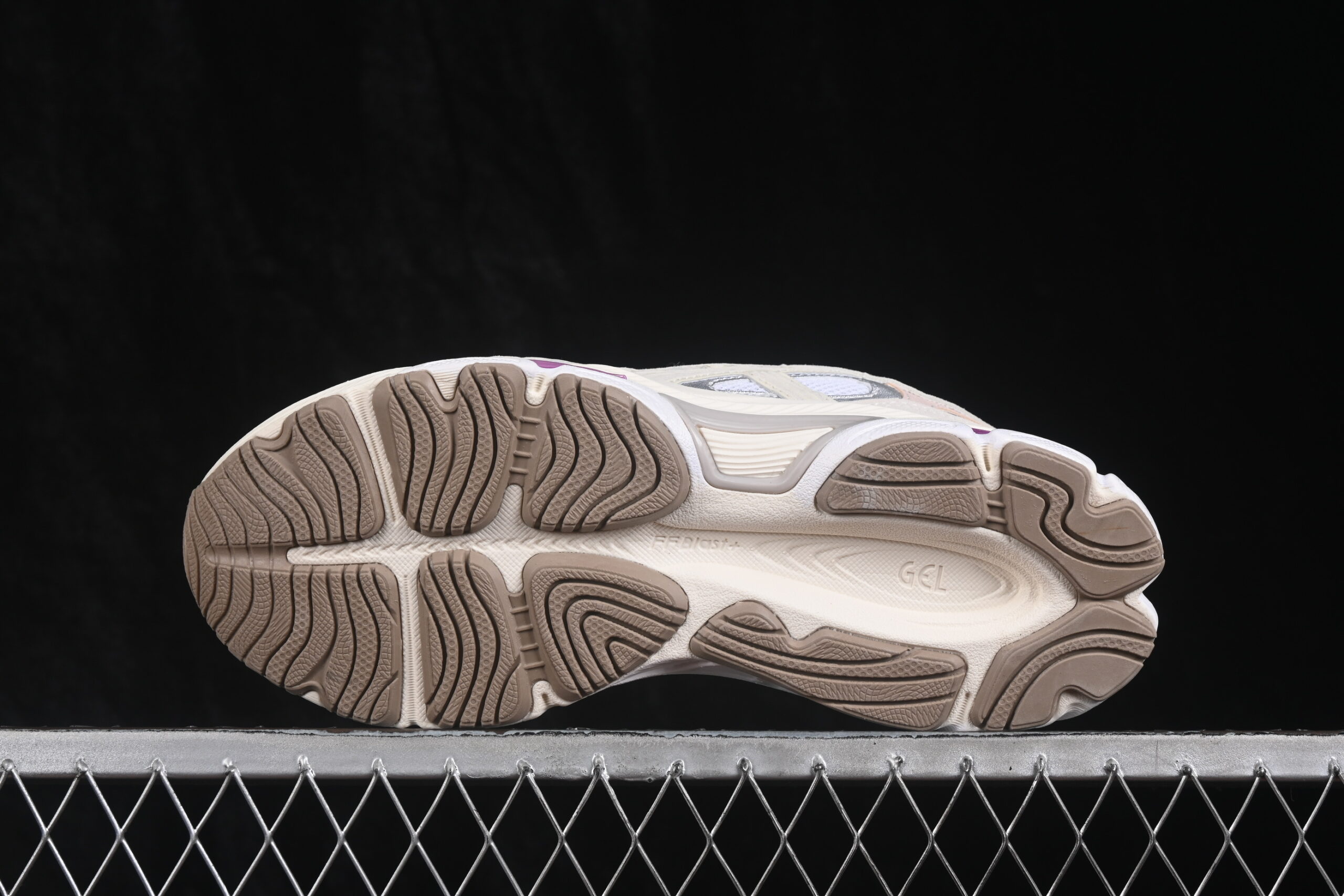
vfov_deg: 18.2
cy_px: 448
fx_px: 2800
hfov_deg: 27.0
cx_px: 672
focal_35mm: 75
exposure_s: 1/80
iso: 160
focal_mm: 50
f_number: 8
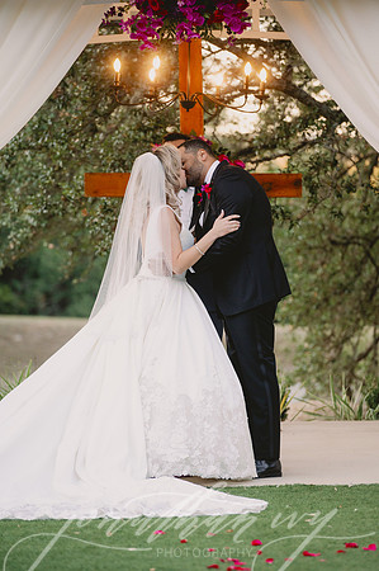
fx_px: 3165
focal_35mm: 200
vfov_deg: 10.3
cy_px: 286
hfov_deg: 6.9
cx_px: 190
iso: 1000
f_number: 3.2
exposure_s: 1/500
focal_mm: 200
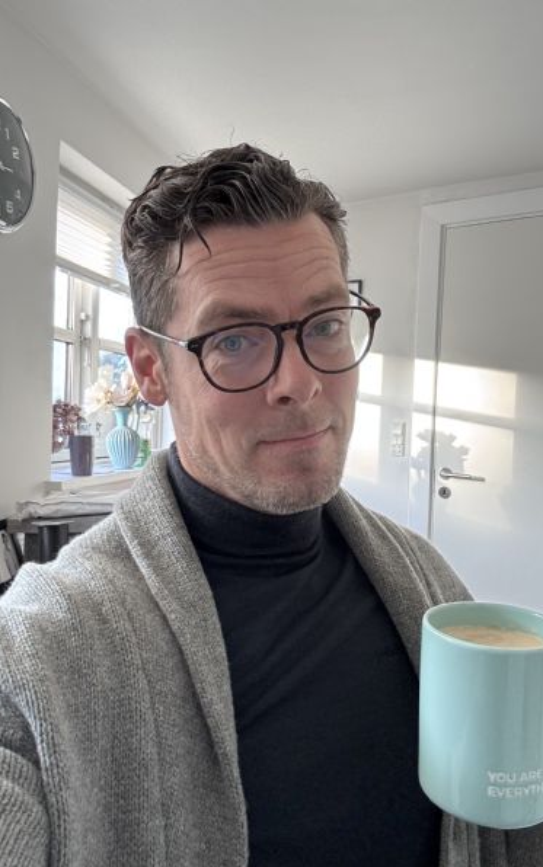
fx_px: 757
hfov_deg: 39.5
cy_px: 435
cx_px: 269
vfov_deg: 59.6
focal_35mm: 32
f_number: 1.9
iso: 80
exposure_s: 1/60
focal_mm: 2.69
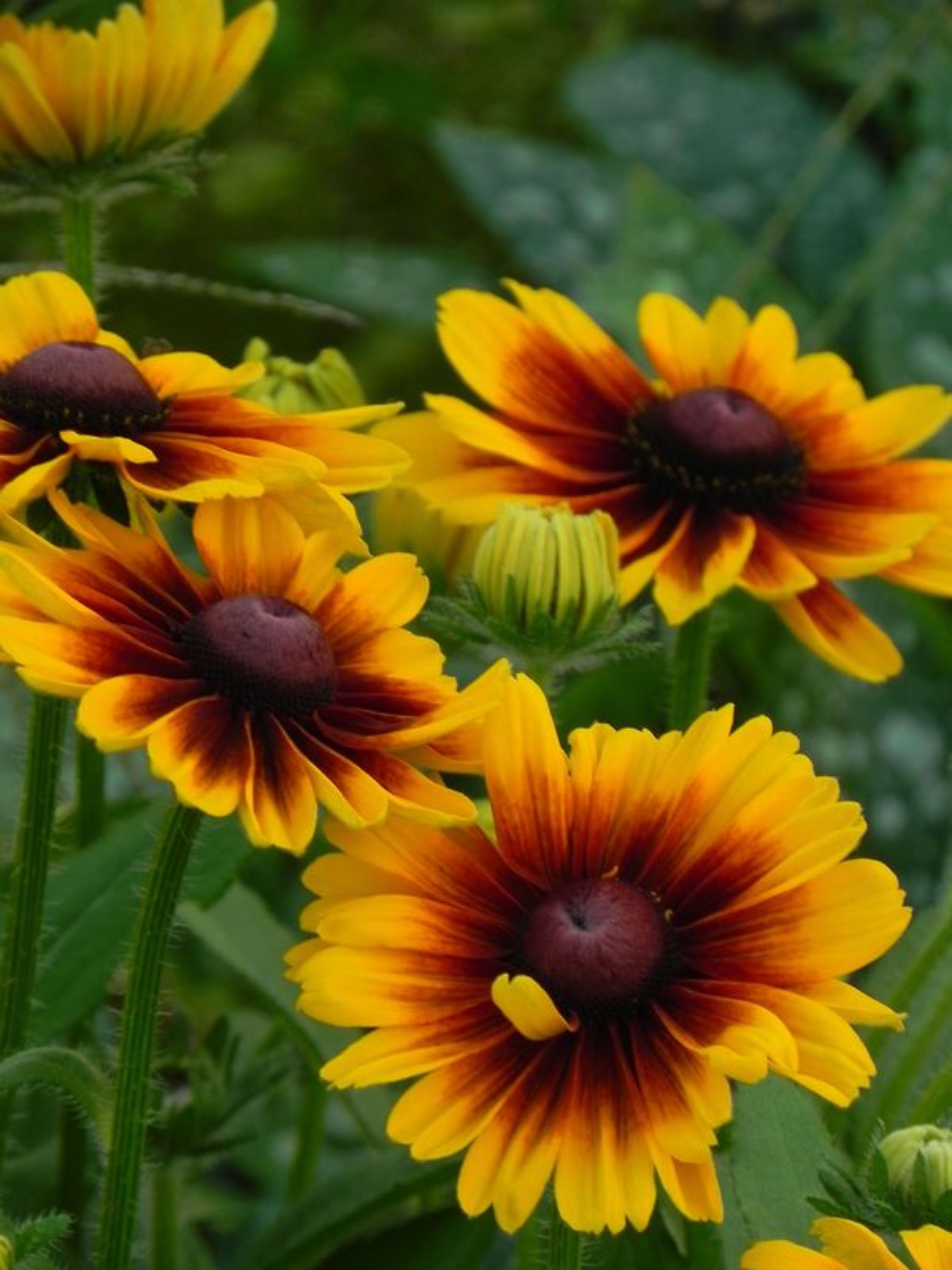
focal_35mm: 291
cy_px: 635
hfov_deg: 5.1
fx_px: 10671
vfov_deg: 6.8
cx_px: 476
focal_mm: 51.8
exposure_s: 1/30
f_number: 5
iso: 160
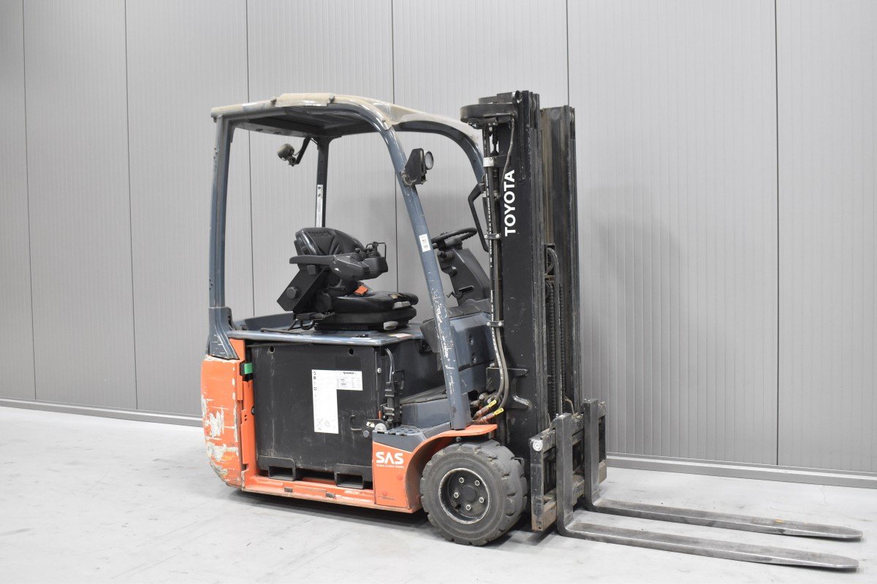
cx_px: 438
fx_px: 877
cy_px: 292
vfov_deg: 36.9
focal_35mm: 36
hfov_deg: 53.1
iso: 1600
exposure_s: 1/25
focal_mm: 24
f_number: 5
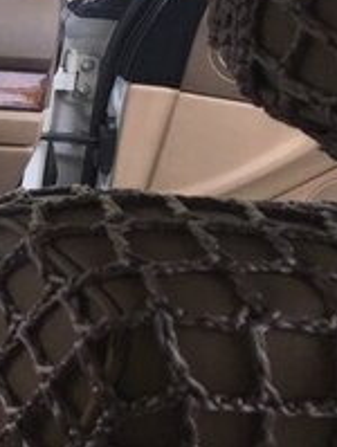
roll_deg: -5.6
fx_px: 1242
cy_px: 55
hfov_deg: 13.3
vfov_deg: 20.1
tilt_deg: -11.1
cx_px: -337
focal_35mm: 96
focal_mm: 4.15
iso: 32
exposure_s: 1/243
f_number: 2.2
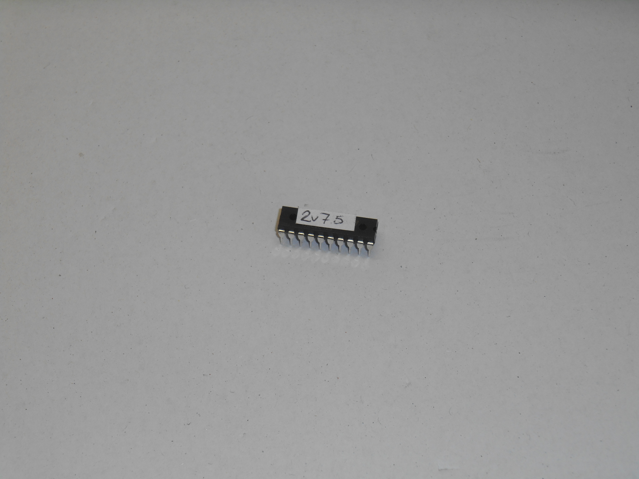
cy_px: 240
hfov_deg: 31.7
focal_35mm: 61
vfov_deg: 24.0
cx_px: 320
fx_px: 1126
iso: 80
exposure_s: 1/60
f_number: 4.4
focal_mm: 10.9
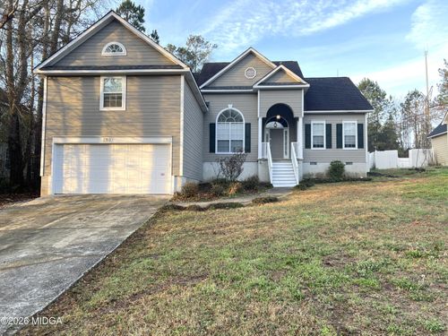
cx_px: 224
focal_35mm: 26
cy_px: 168
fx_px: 336
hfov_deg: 67.3
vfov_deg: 53.1
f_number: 1.5
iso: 50
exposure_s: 1/143
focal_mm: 5.7
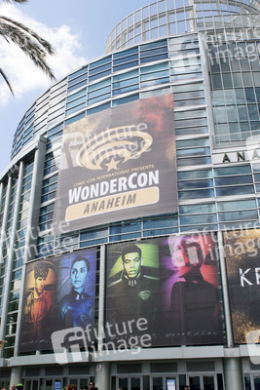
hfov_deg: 36.9
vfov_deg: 53.1
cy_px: 195
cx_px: 130
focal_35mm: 36
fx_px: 390
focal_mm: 24
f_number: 14
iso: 1600
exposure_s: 1/800
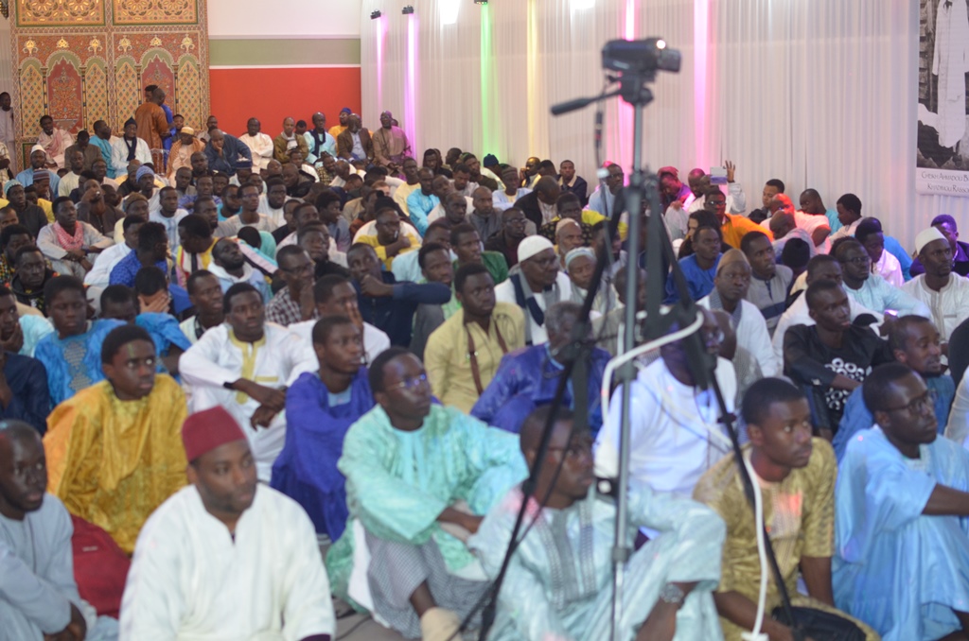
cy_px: 320
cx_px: 484
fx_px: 1410
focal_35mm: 52
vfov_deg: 25.6
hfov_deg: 37.9
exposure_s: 1/60
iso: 640
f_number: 2.8
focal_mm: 35
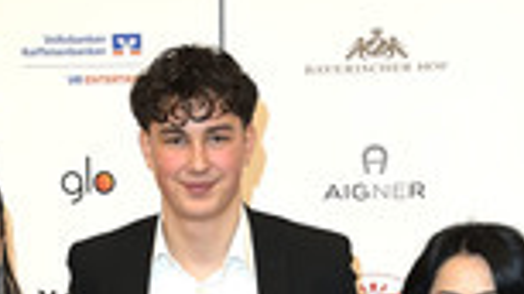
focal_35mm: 123
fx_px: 1709
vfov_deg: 9.1
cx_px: 212
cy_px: 632
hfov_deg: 17.4
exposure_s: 1/250
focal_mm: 45
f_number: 6.3
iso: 400
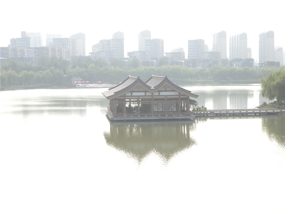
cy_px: 107
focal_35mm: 77
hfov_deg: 25.3
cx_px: 142
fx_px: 634
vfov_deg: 19.1
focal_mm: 16.6
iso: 64
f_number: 4.9
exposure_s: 1/158
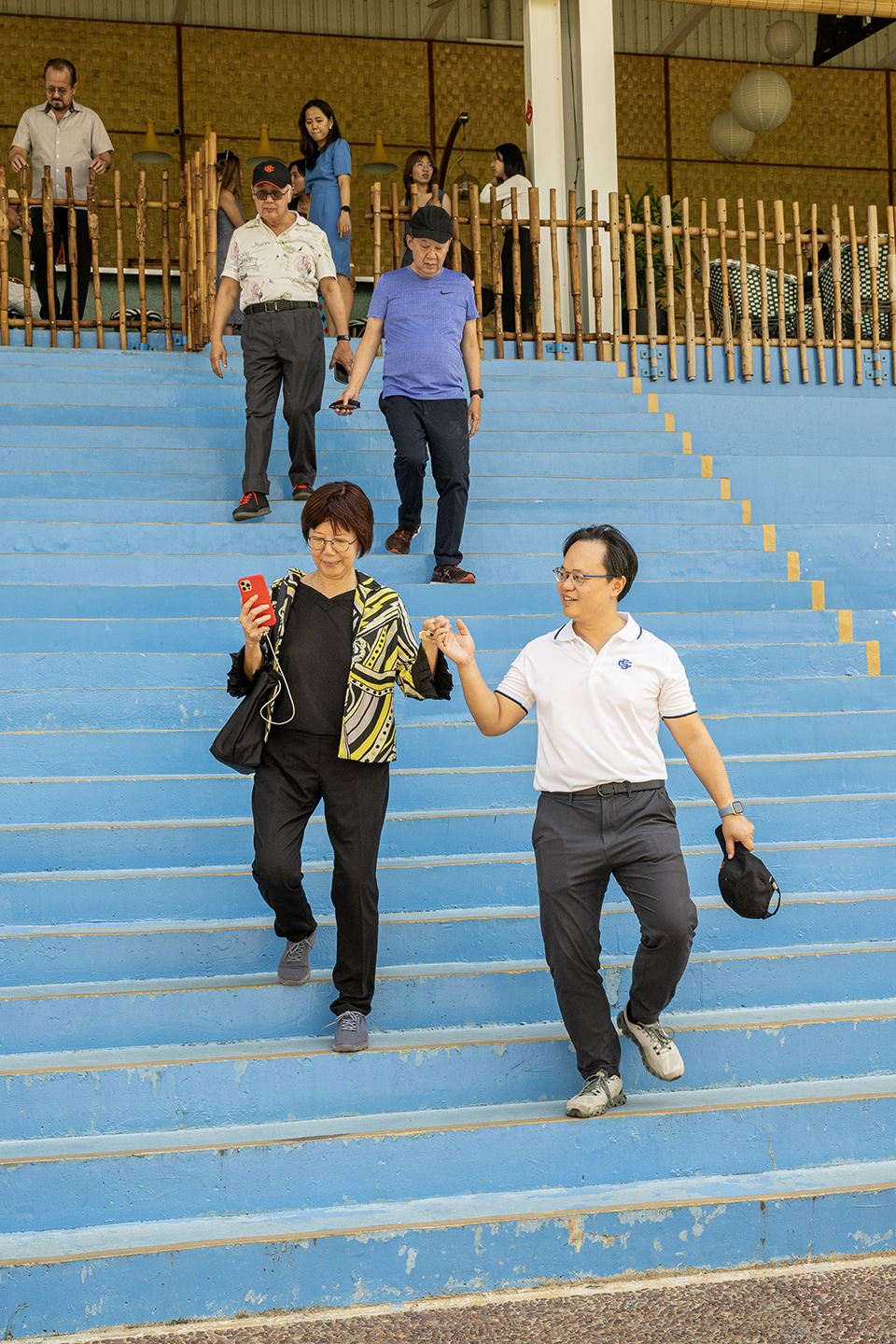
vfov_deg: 50.7
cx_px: 448
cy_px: 672
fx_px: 1419
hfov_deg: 35.1
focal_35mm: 38
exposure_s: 1/320
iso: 500
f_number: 9
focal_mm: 38
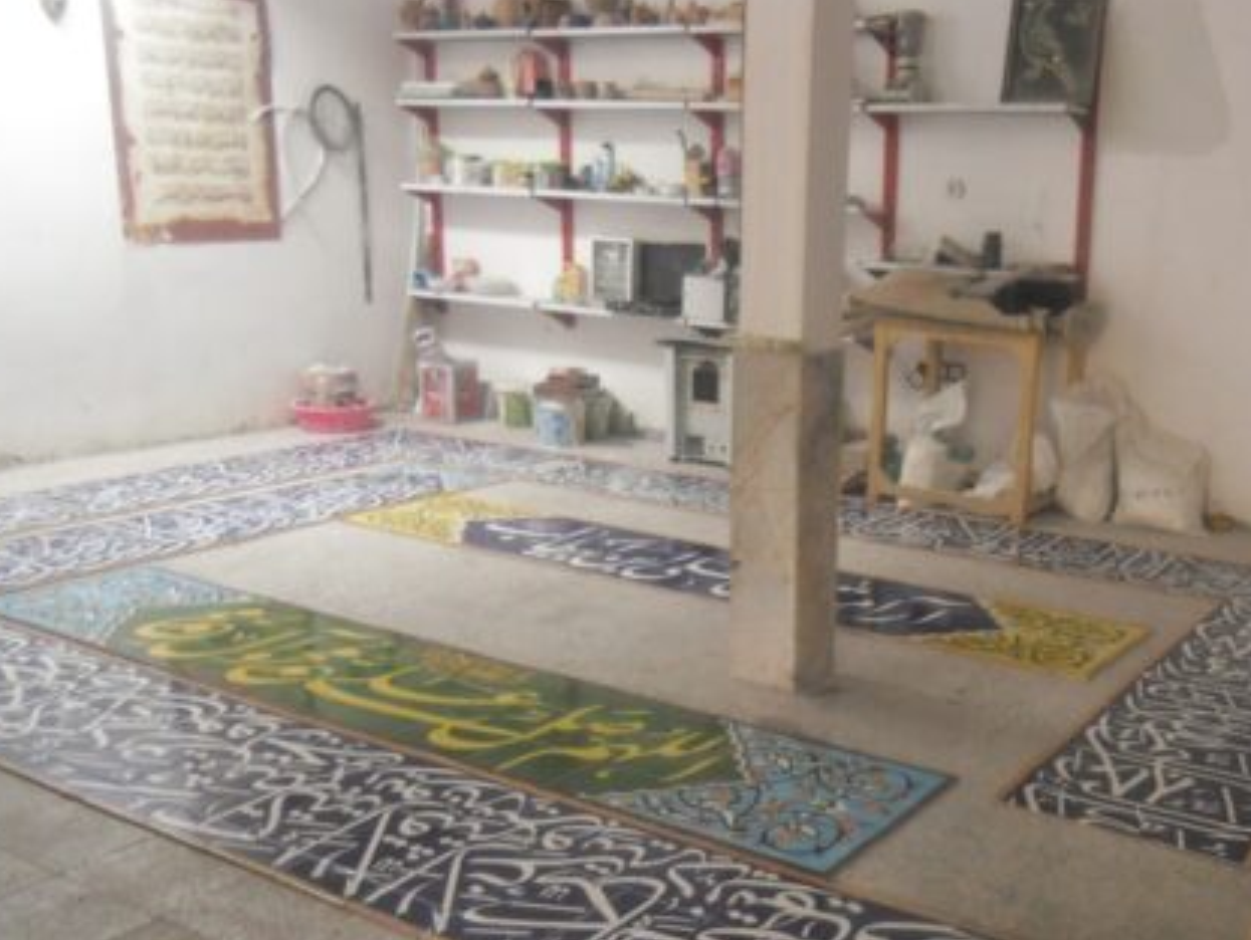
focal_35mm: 39
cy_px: 660
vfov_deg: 36.3
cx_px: 862
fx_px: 1411
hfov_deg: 46.8
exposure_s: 1/15
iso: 400
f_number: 3.2
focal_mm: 4.9
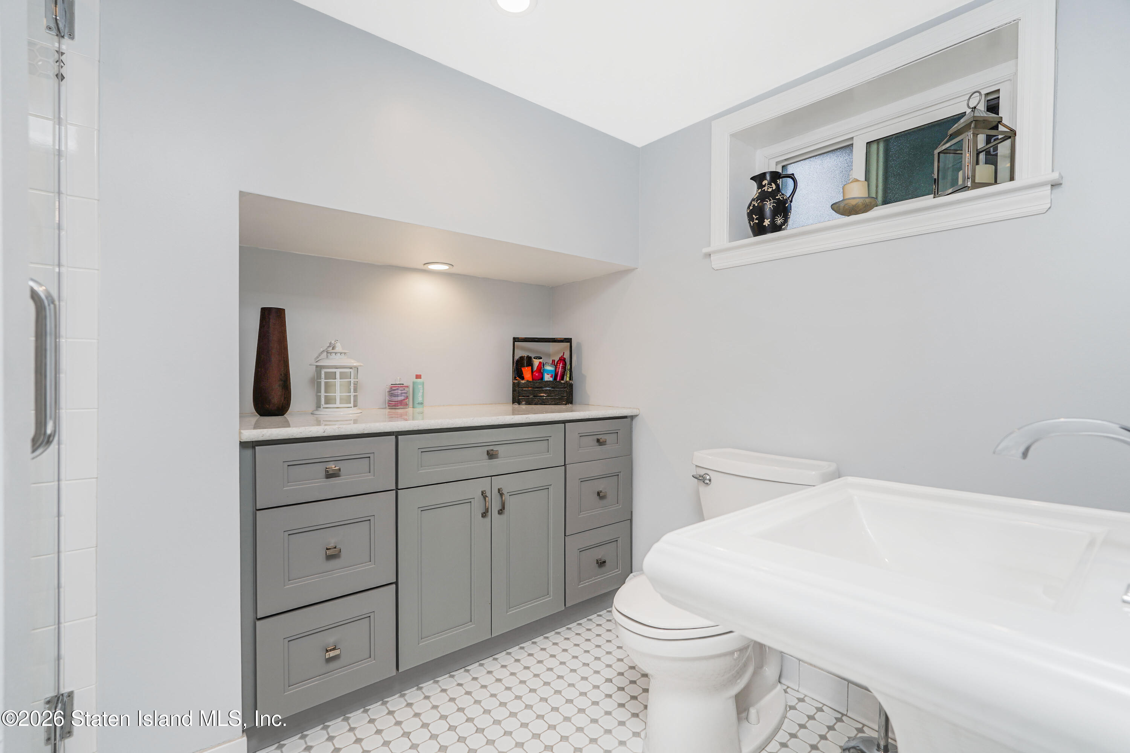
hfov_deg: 96.7
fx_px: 502
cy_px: 376
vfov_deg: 73.7
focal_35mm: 16
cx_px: 565
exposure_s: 1/50
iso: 50
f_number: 4.5
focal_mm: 16
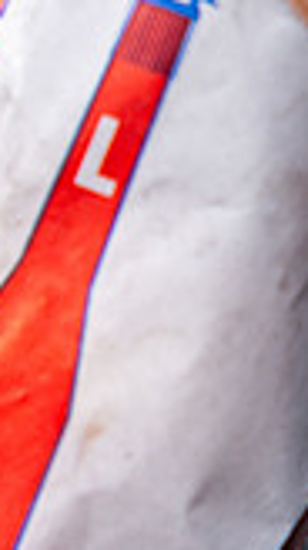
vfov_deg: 8.5
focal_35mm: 255
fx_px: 3710
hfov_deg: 4.6
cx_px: -603
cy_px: 193
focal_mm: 69
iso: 100
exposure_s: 1/2500
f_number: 3.5
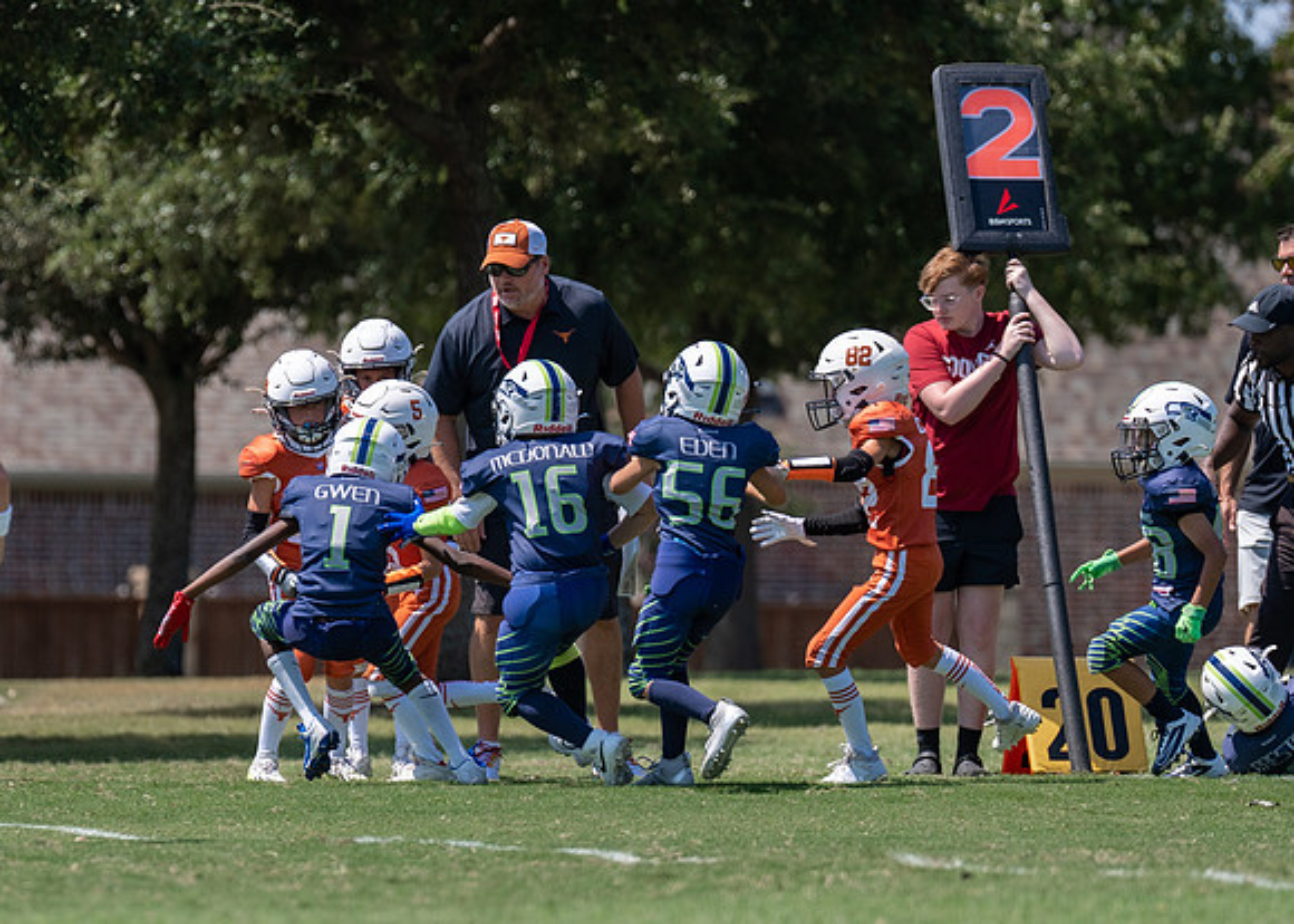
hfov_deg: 4.5
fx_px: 16333
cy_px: 484
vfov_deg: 3.2
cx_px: 500
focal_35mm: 445
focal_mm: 200
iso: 100
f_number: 3.2
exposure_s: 1/1600
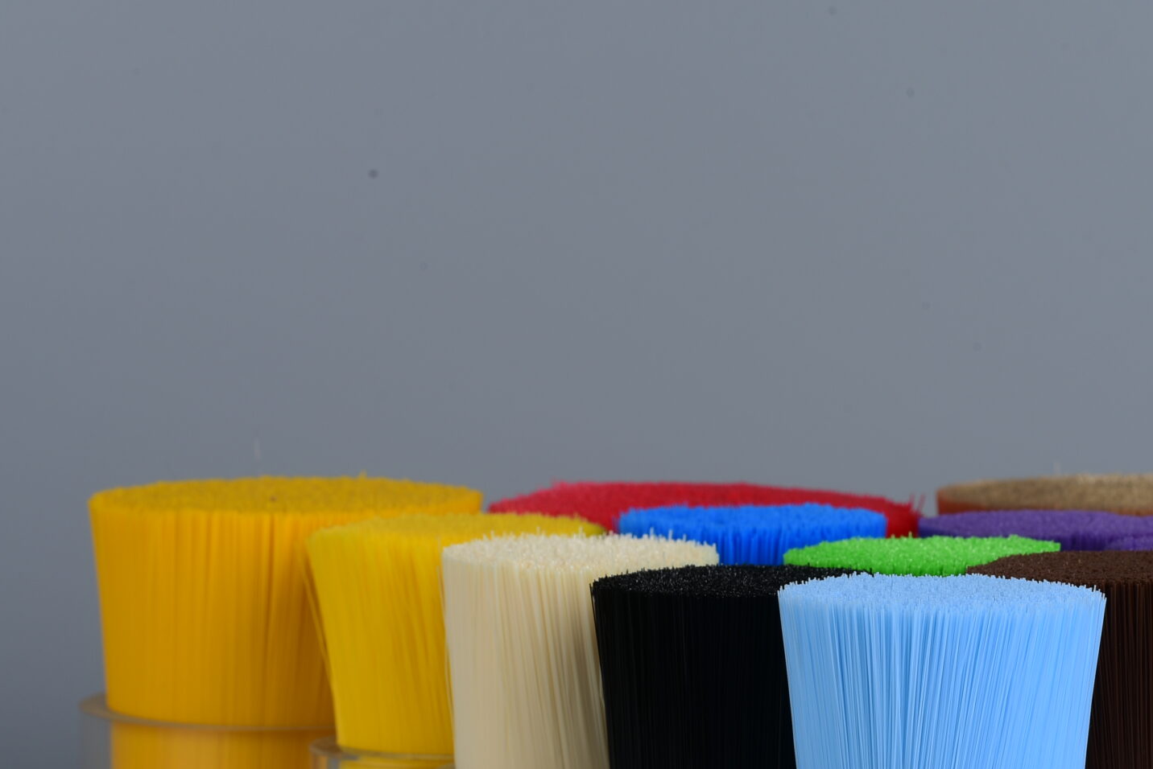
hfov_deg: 13.4
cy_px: 667
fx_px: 4870
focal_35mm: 152
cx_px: 921
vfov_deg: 9.0
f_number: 16
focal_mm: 85
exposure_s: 1/200
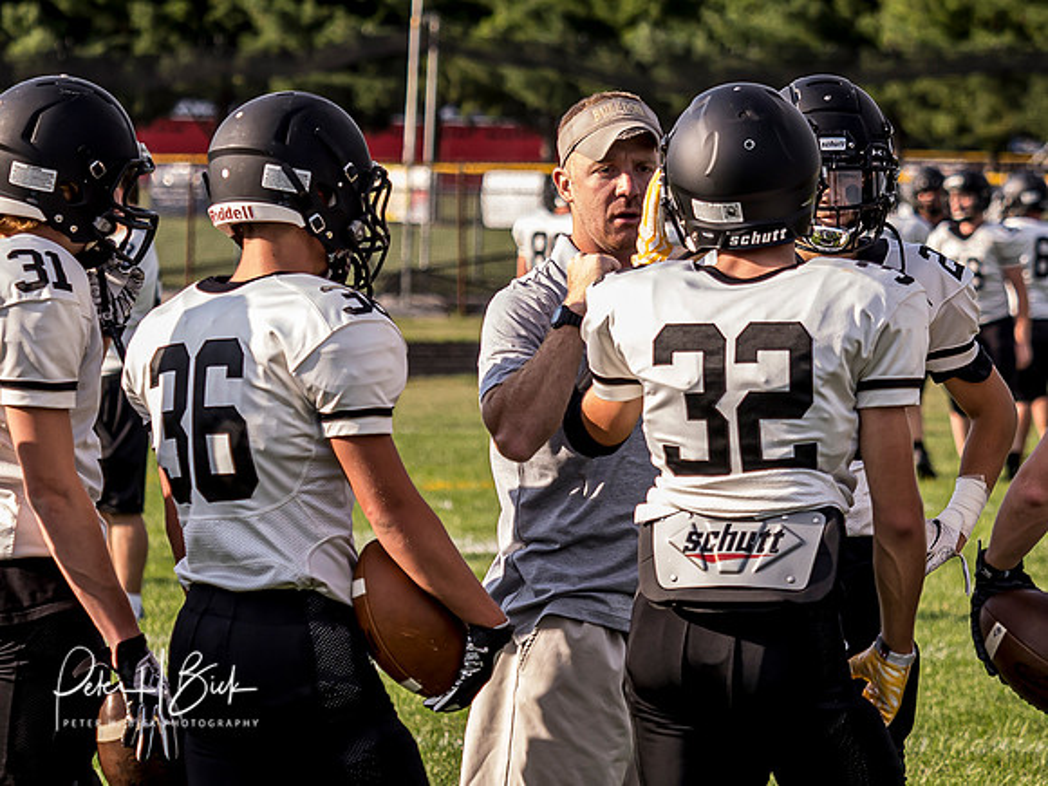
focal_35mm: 285
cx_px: 580
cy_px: 257
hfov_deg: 7.0
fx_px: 8629
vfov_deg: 5.2
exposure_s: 1/1250
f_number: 2.8
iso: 125
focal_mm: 73
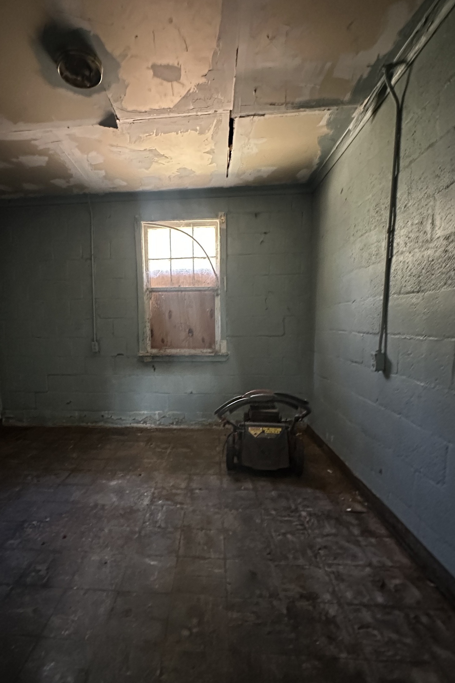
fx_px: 341
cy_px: 366
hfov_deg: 66.8
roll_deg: +0.3
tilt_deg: -6.3
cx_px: 183
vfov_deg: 89.9
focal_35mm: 18
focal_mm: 2.22
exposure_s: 1/38
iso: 1250
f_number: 2.2
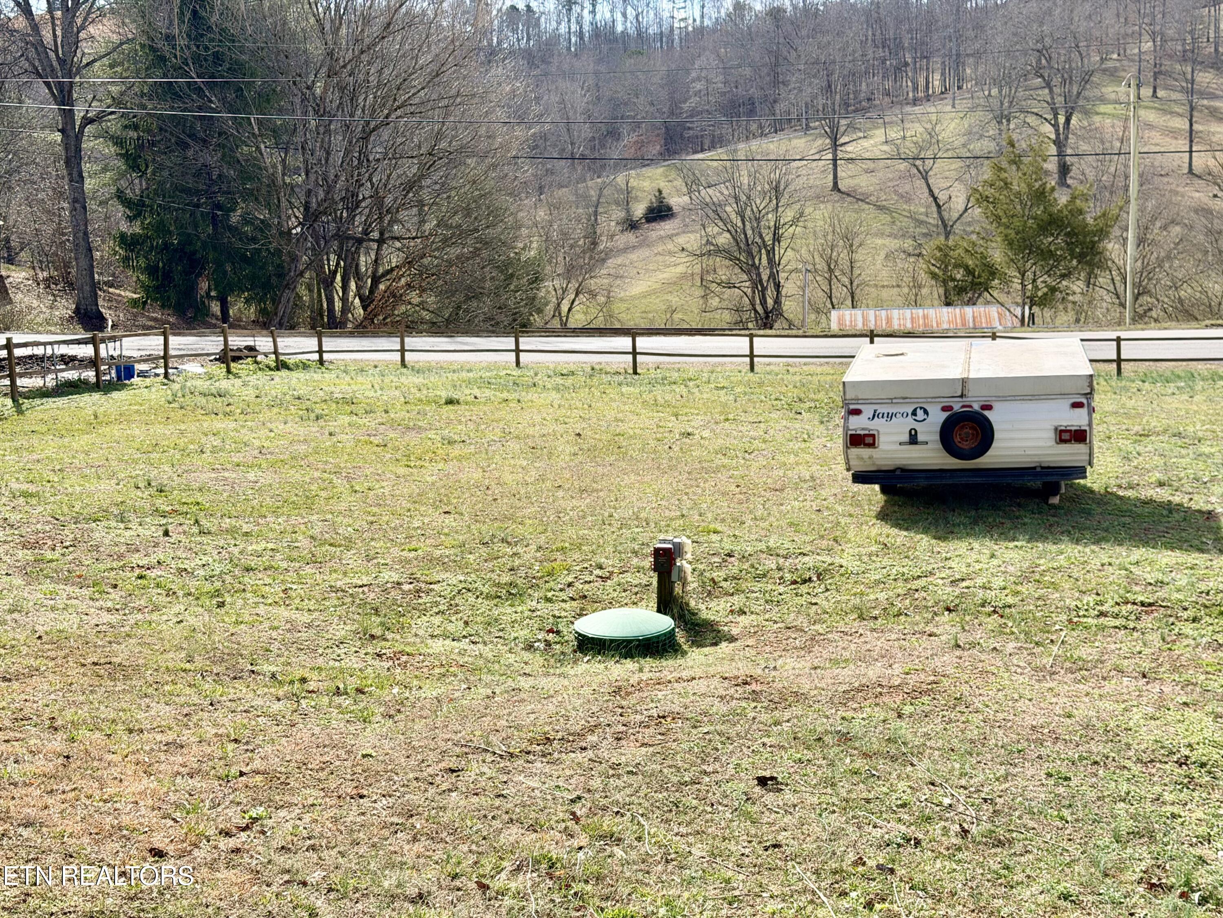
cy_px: 459
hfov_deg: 39.7
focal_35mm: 48
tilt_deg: -11.4
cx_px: 612
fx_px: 1696
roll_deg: +1.7
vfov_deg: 30.3
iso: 100
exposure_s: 1/3226
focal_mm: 6.76
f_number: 1.78
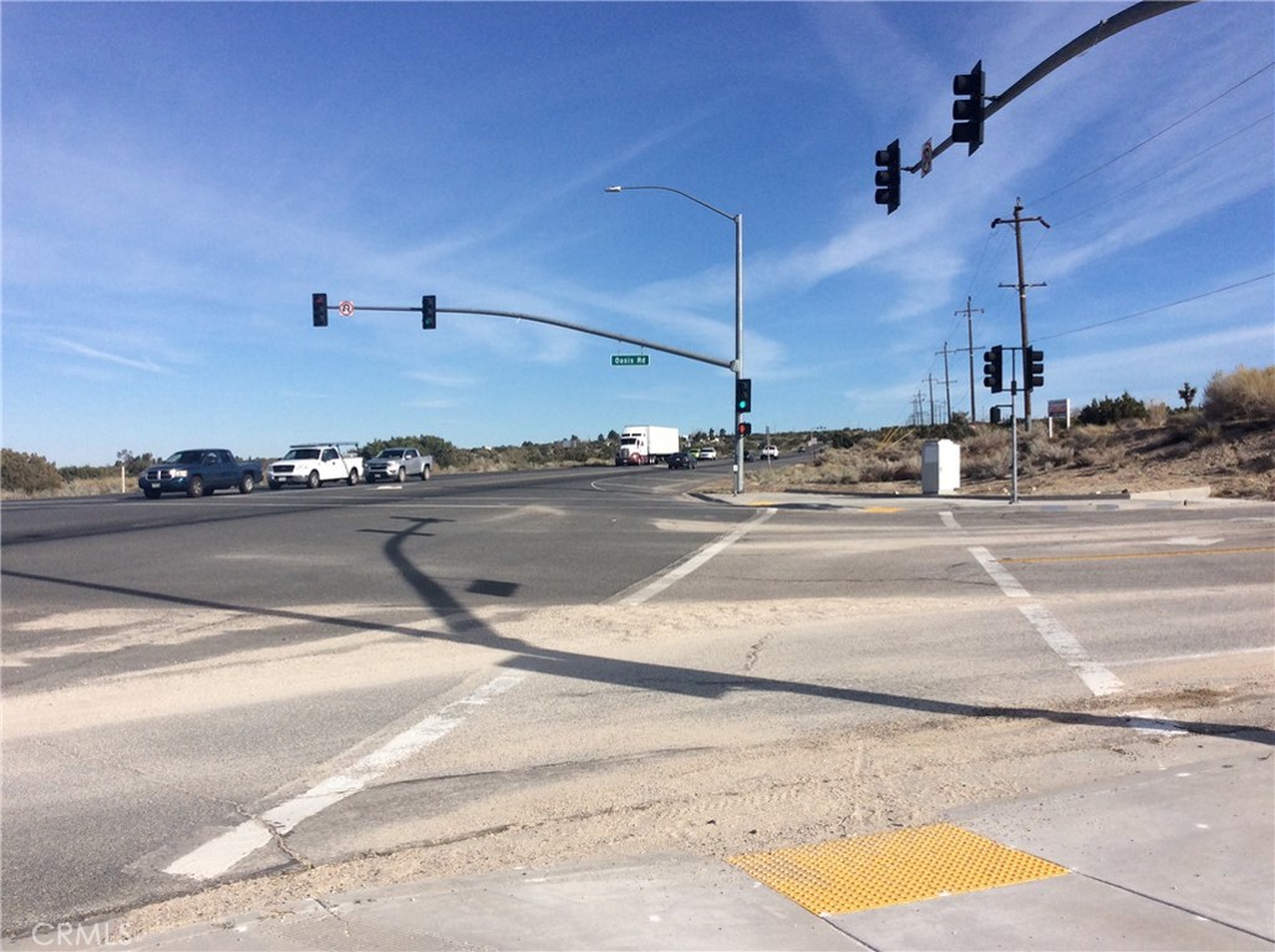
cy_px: 476
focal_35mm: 32
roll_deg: +0.8
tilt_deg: -0.1
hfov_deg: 56.9
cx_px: 638
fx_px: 1177
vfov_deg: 44.1
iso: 32
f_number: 2.4
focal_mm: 3.3
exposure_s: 1/2288
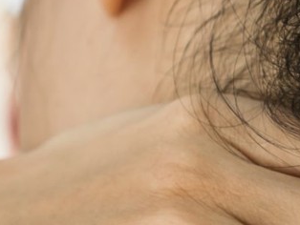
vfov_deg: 4.9
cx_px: -172
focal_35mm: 306
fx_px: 2654
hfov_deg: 6.4
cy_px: 189
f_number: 3.5
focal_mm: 50
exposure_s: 1/30
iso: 200
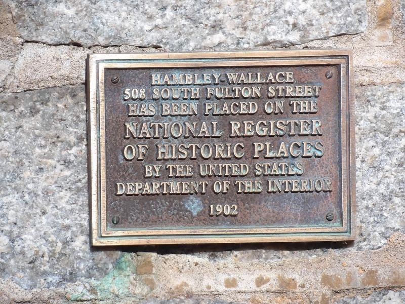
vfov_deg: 2.9
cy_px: 152
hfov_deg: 3.9
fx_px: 5990
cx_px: 202
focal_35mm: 512
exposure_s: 1/523
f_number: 4.1
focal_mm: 91.8
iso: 100
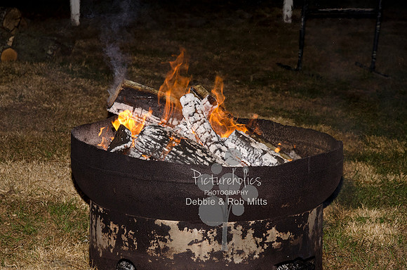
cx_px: 204
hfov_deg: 16.1
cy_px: 135
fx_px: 1438
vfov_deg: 10.7
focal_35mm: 128
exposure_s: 1/250
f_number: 8
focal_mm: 85
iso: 1000
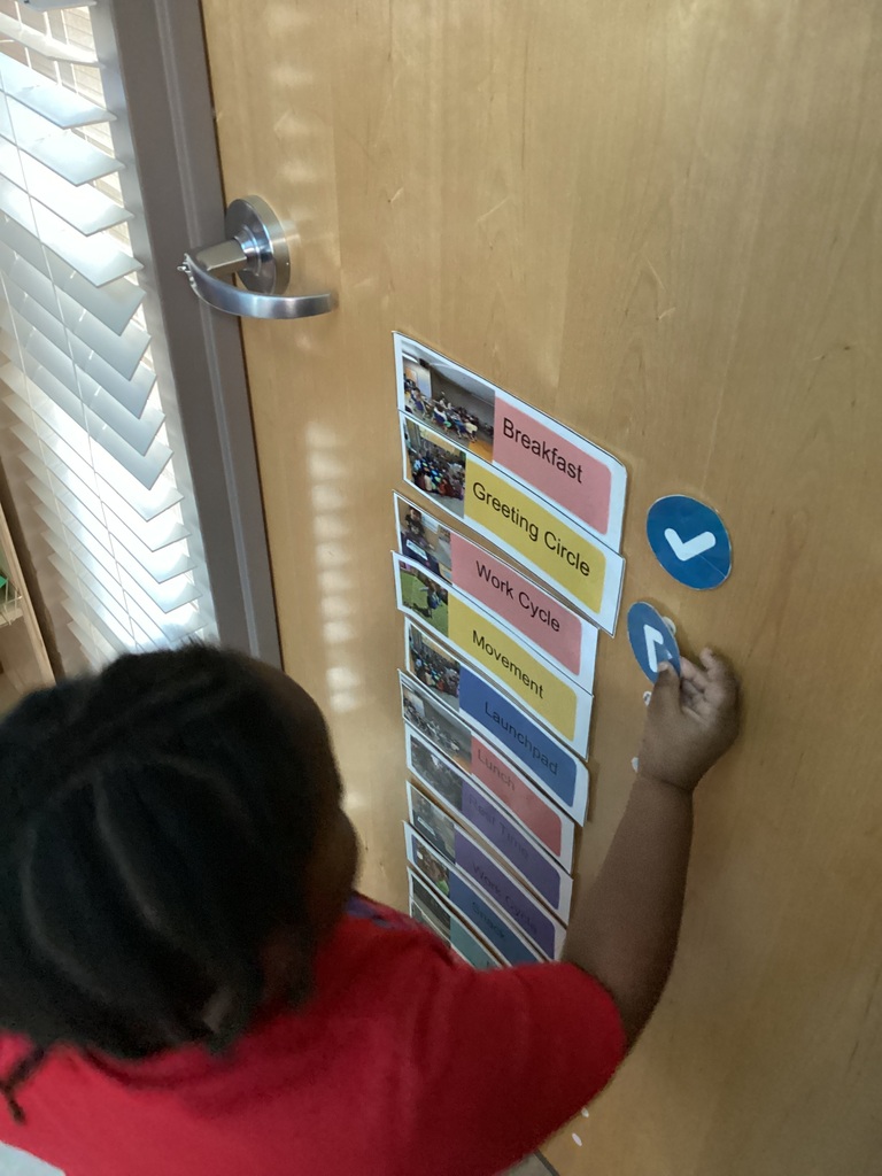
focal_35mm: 31
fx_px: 1053
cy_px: 588
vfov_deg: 58.4
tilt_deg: -39.0
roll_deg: -0.5
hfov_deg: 45.4
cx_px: 441
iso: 640
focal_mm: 3.3
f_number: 2.4
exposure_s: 1/25
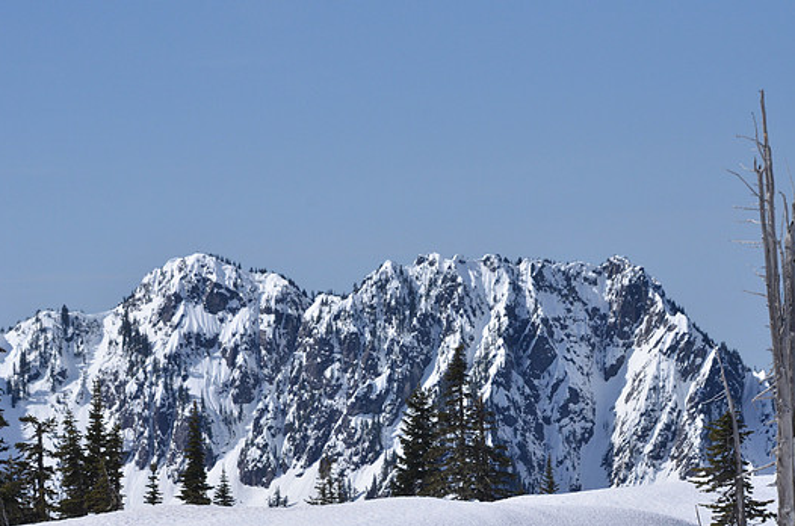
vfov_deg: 7.5
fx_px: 4009
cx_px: 372
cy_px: 278
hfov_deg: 11.3
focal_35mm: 182
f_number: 9
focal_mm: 110
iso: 800
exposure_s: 1/4000
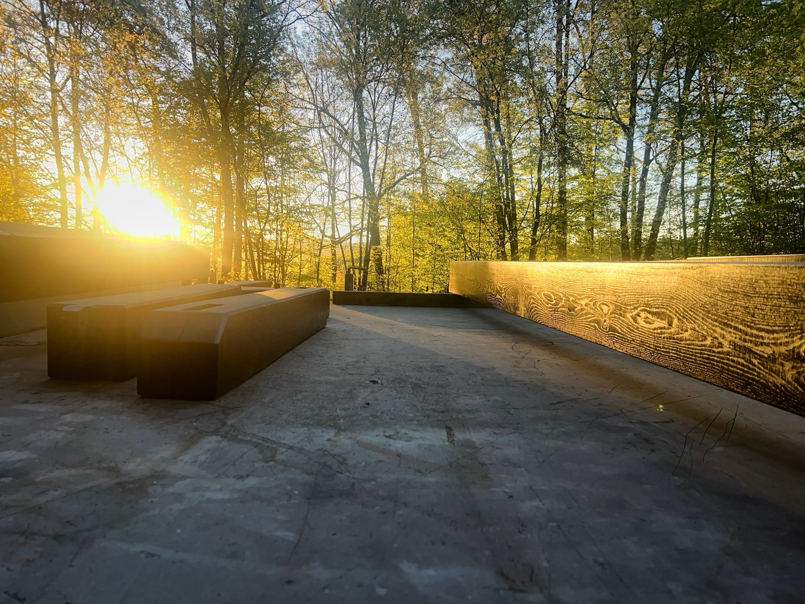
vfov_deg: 53.1
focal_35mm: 26
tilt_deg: -4.2
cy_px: 302
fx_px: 605
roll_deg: -1.3
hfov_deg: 67.3
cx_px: 402
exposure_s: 1/461
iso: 50
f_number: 1.5
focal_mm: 5.7
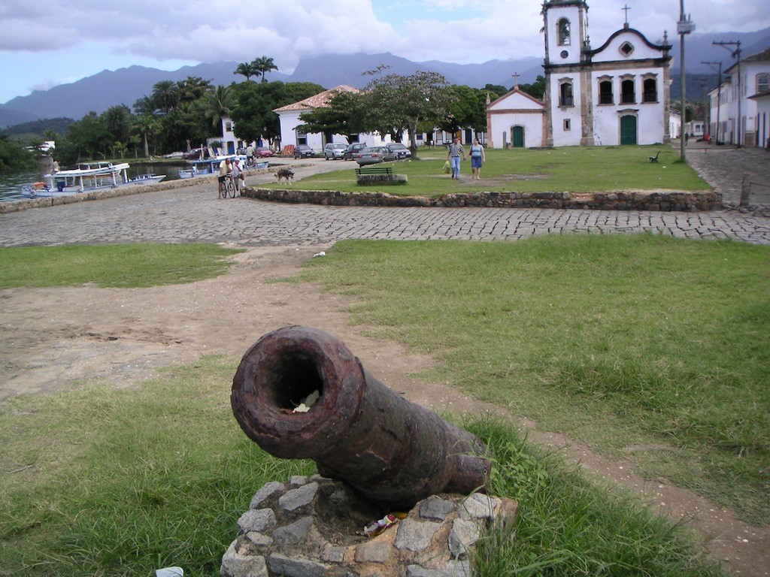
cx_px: 385
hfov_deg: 50.1
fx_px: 823
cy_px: 288
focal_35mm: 37
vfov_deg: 38.7
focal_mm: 5.7
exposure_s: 1/350
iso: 50
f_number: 2.8
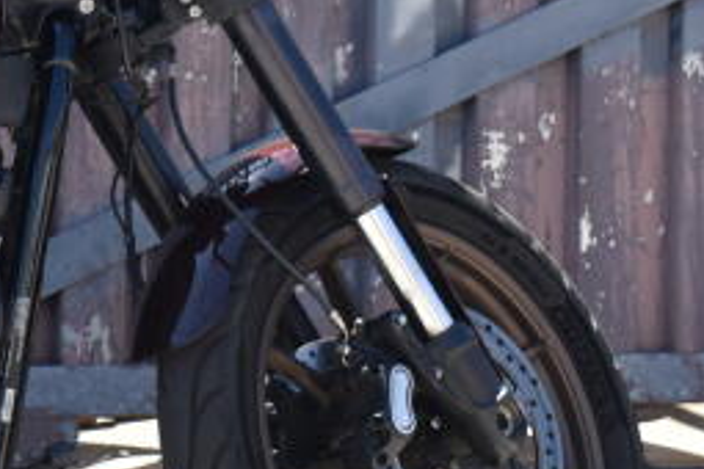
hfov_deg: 11.1
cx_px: -345
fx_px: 3500
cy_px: 135
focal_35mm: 179
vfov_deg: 7.7
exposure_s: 1/250
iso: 200
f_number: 7.1
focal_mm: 38
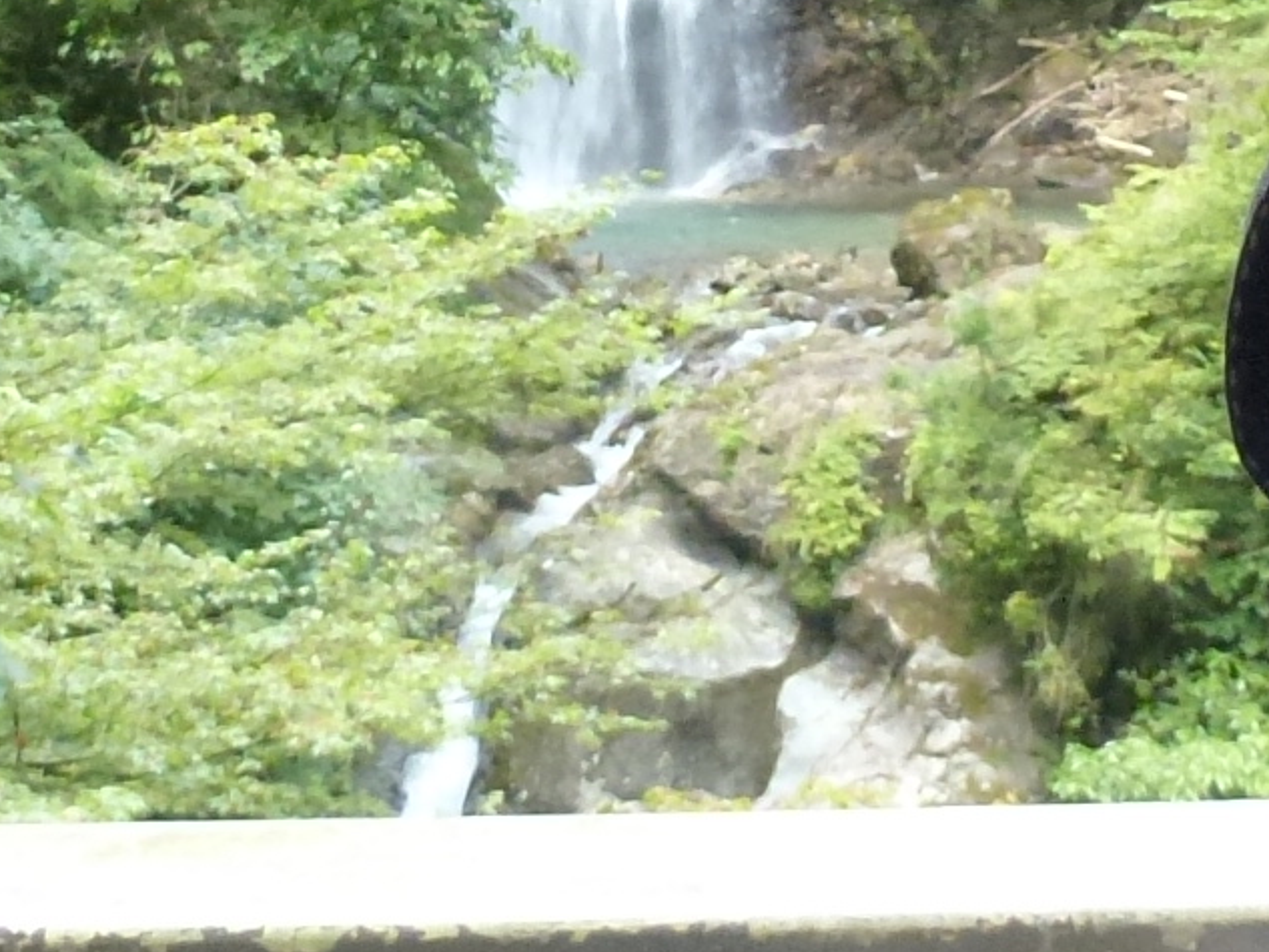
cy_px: 130
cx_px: 976
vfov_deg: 15.1
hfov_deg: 20.1
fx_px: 3557
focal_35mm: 97
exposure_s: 1/60
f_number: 3.3
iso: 400
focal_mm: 4.3
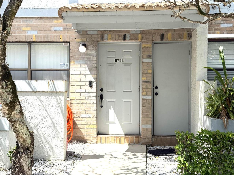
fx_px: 324
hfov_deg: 39.7
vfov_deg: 30.3
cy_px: 88
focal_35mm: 48
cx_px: 117
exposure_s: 1/3096
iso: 100
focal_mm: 6.76
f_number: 1.78
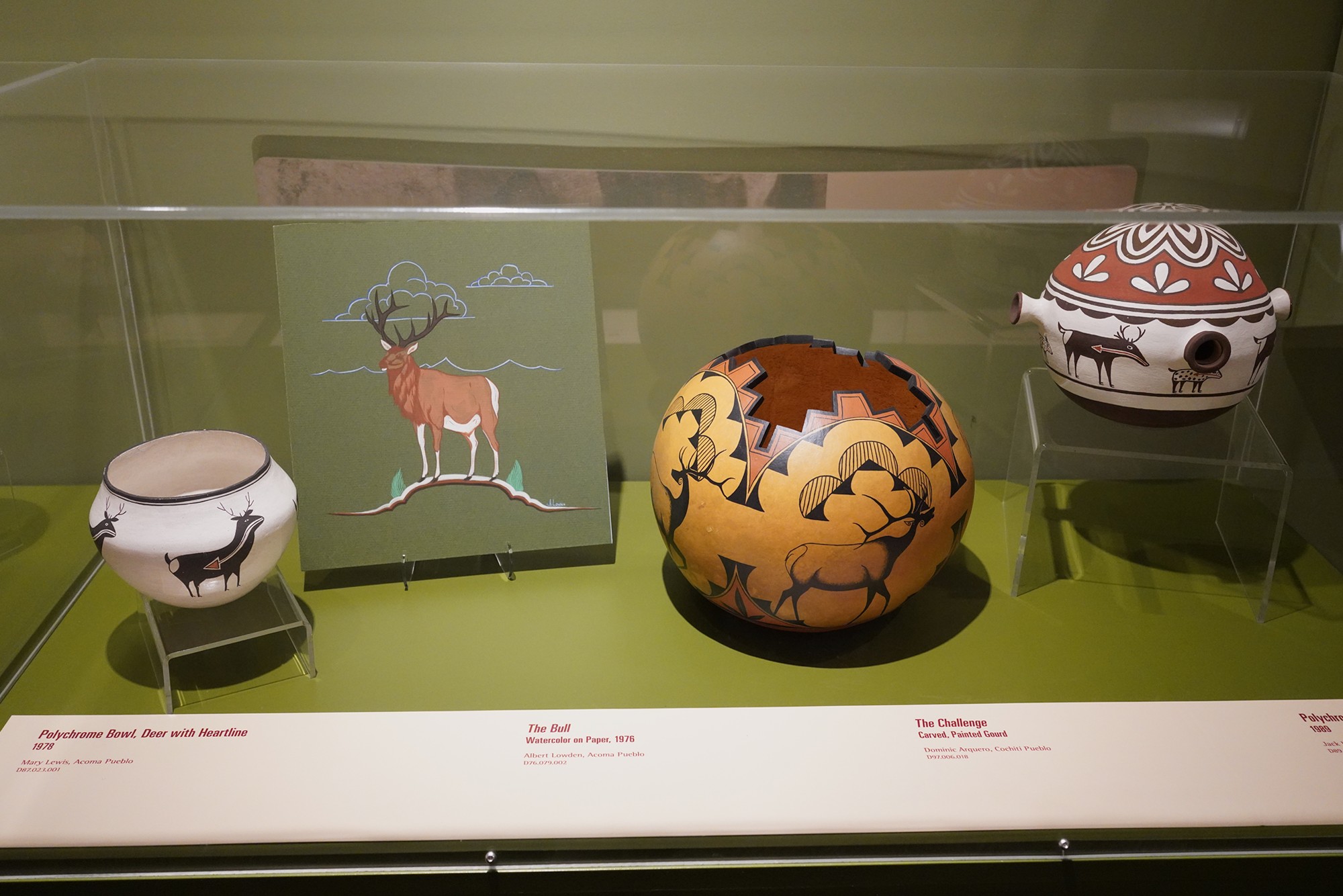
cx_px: 672
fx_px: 1268
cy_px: 448
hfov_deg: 55.8
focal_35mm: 34
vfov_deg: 38.9
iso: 6400
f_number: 5.6
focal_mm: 34
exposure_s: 1/100
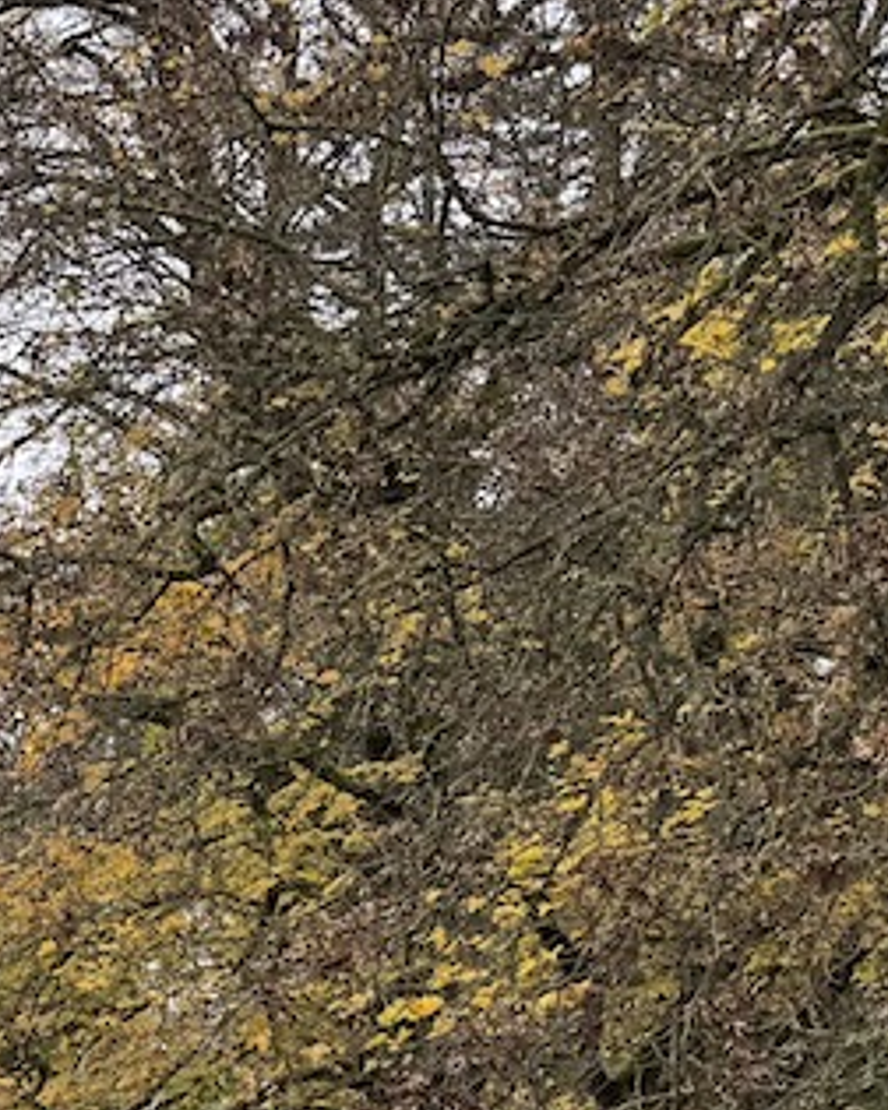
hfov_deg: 15.7
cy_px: 1151
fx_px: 2792
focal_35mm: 85
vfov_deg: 21.6
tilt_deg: +5.6
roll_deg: -1.0
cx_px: -652
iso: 80
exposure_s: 1/938
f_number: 1.78
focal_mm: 6.76
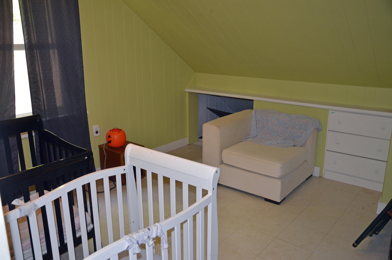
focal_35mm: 32
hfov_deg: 59.6
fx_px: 342
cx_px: 196
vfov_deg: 41.5
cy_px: 130
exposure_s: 1/60
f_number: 3.8
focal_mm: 21
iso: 800
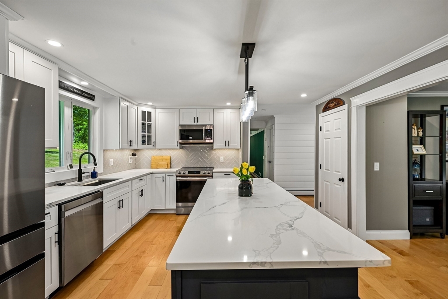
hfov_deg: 96.7
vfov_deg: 73.8
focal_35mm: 16
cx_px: 224
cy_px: 150
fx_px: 199
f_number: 8
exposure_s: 1/40
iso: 400
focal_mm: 16
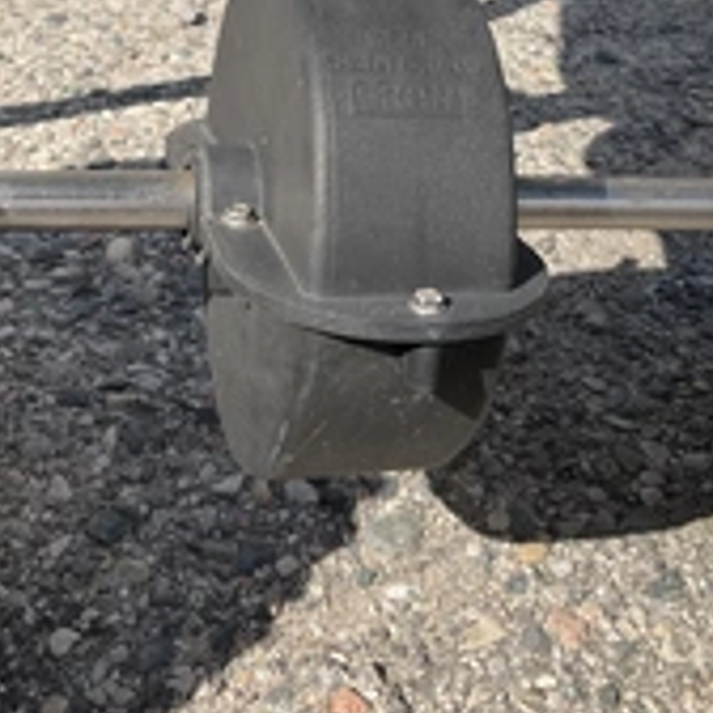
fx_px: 1422
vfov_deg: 26.8
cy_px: 17
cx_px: 433
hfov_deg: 28.1
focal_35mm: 61
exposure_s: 1/1377
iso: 25
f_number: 1.8
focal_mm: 3
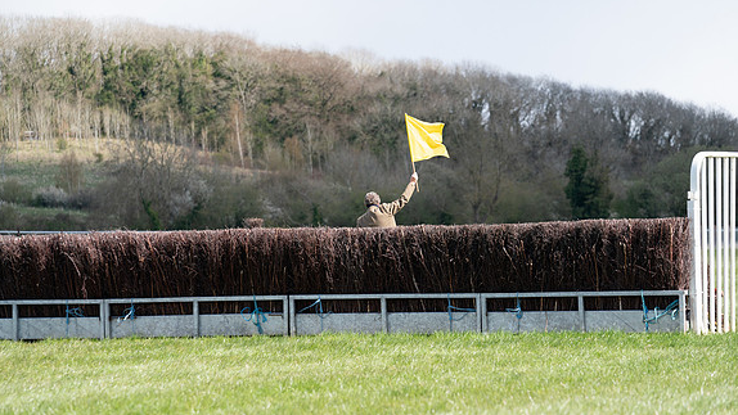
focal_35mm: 146
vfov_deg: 8.3
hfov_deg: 14.7
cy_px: 195
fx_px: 2857
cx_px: 366
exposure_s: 1/1600
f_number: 4
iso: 400
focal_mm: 138
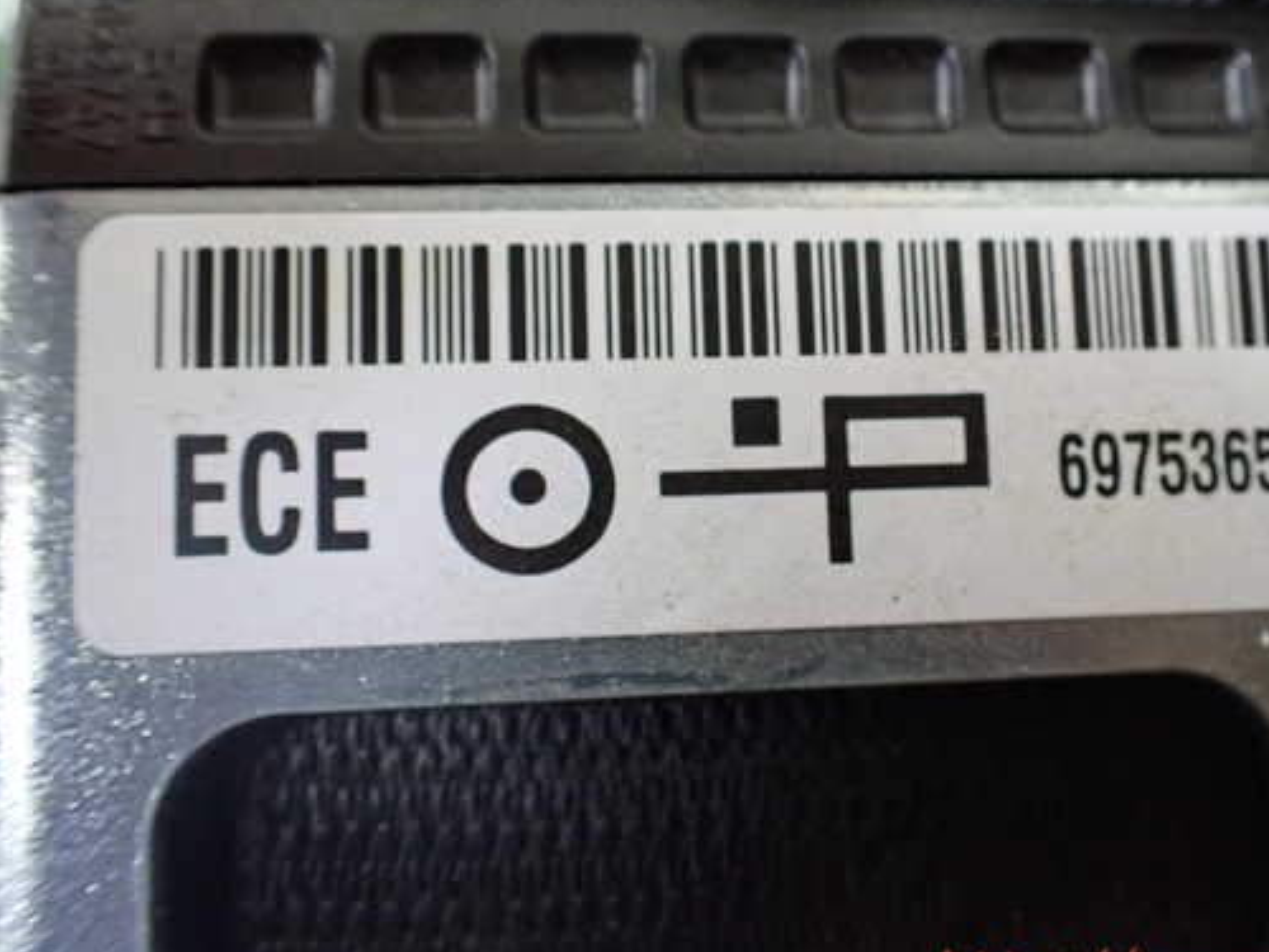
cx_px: 754
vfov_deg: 39.6
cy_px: 437
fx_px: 1320
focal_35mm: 36
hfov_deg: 51.1
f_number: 2.3
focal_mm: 5.4
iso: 800
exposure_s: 1/125
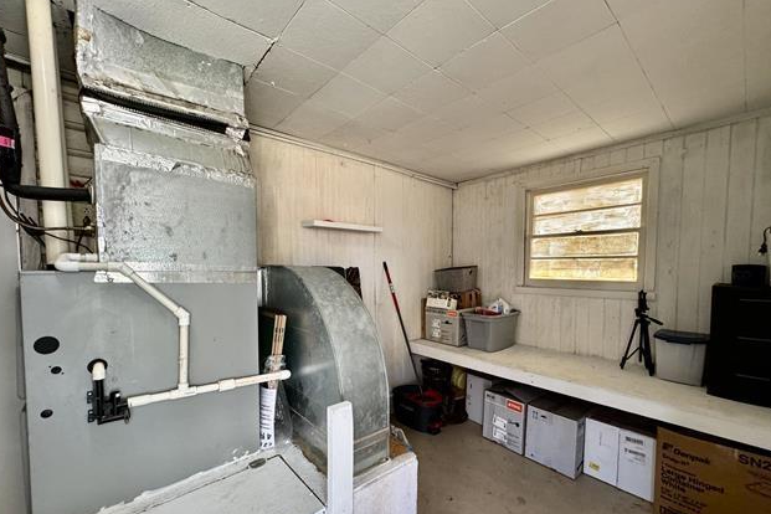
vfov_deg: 77.0
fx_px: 321
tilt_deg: -3.4
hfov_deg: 100.4
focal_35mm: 15
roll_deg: -0.4
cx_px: 382
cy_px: 287
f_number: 2.2
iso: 320
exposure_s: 1/120
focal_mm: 2.22
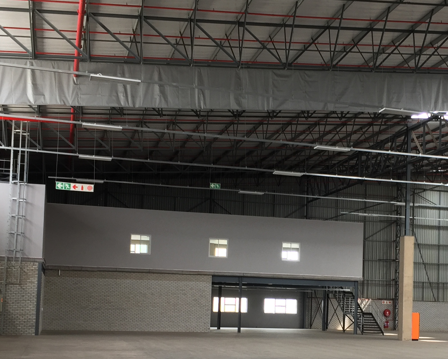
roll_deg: -2.7
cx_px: 315
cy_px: 253
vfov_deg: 25.6
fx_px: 782
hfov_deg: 31.6
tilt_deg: +2.5
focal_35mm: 59
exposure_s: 1/40
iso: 32
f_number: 2.2
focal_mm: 4.15
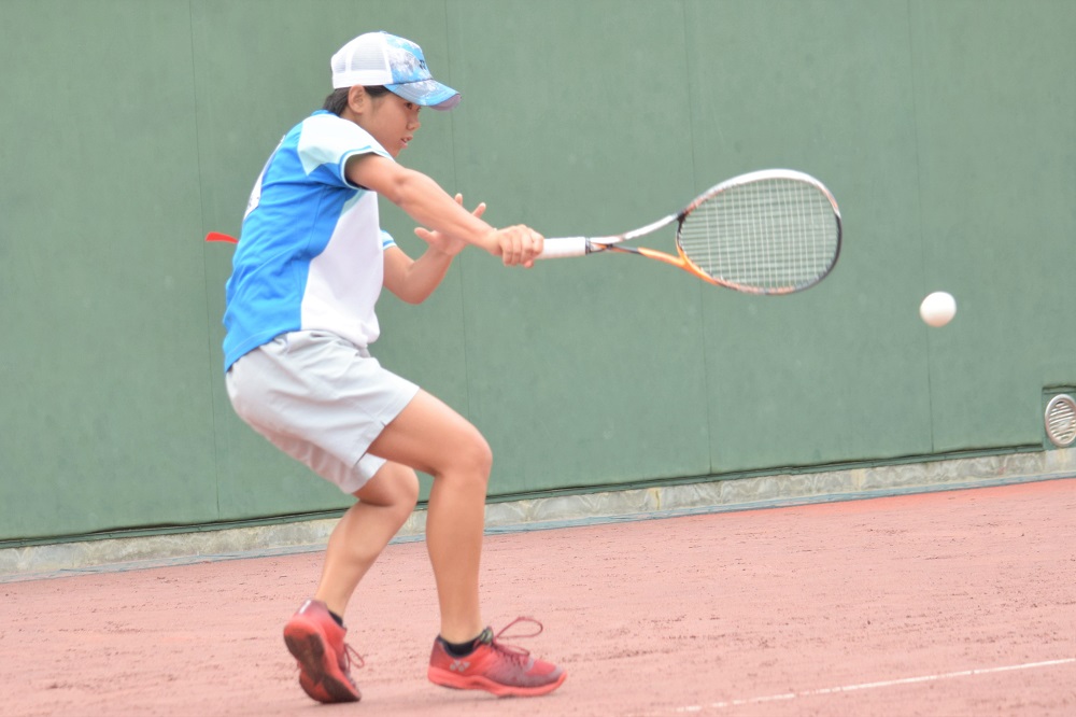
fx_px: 4392
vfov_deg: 9.3
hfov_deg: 14.0
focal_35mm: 147
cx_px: 538
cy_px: 358
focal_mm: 98
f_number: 4.5
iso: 640
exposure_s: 1/1600
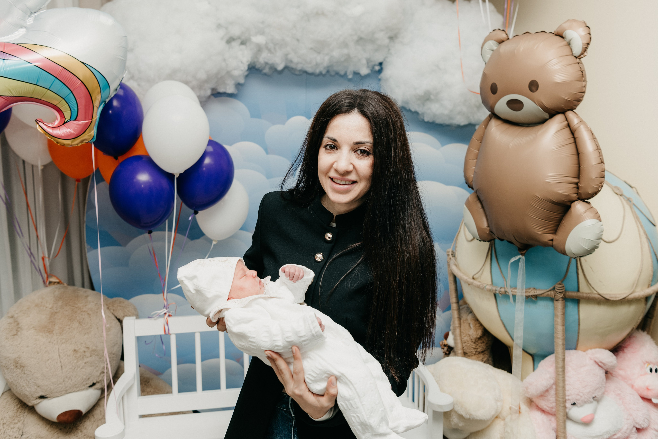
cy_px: 220
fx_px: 658
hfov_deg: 53.1
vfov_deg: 36.9
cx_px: 329
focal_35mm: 36
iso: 160
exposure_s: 1/160
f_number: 4.5
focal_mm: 34
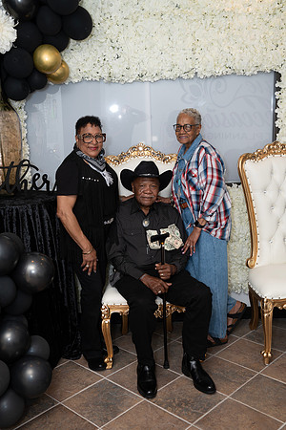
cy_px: 215
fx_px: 477
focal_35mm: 40
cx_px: 143
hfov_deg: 33.4
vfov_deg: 48.5
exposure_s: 1/125
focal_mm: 40
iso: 200
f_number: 4
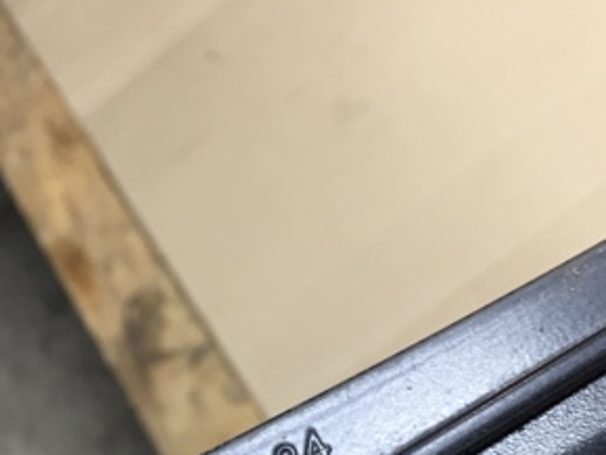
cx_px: 272
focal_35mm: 64
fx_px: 1121
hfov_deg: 30.2
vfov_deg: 21.8
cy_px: 495
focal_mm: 4.15
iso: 80
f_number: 2.2
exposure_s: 1/33
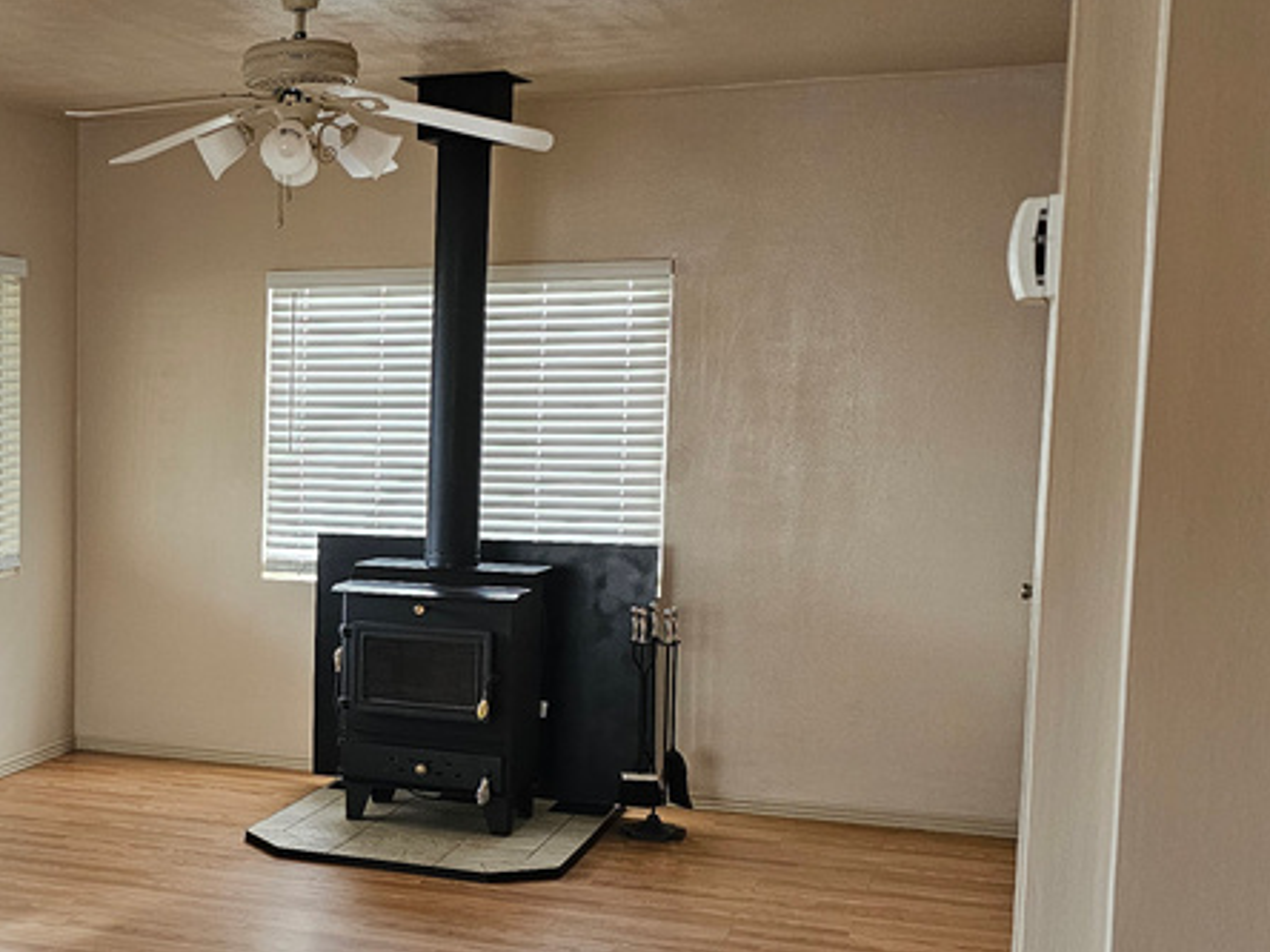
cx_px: 134
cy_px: 586
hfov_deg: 34.2
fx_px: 1944
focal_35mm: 53
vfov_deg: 27.4
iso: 400
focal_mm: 6.3
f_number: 1.7
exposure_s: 1/120
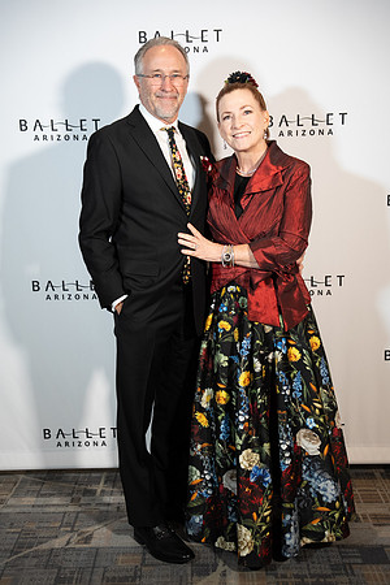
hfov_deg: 27.7
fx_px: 791
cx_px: 195
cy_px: 292
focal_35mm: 49
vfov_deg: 40.6
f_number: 2.8
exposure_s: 1/200
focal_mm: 48.7
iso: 1600
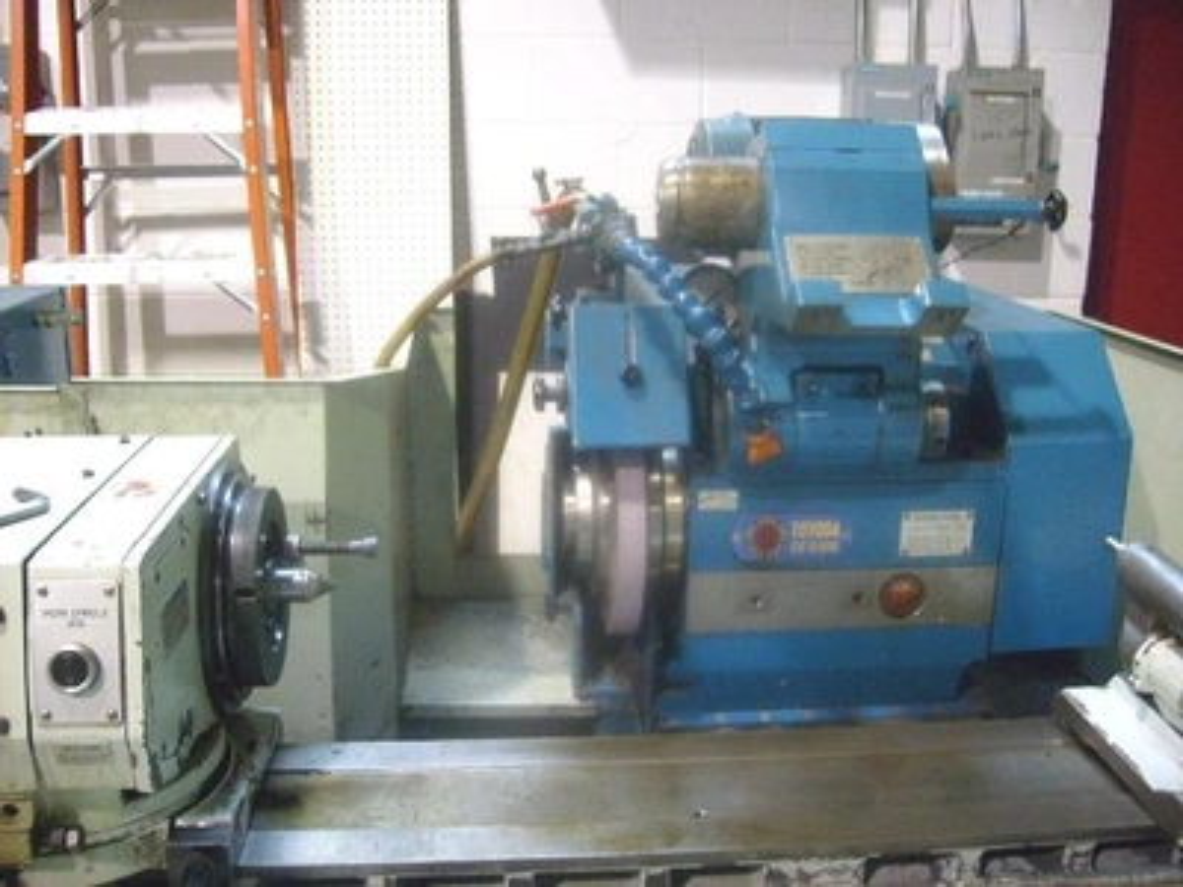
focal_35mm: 35
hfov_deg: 52.6
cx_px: 592
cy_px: 444
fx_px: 1196
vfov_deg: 40.7
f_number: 2.8
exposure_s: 1/15
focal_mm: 5.8
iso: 200
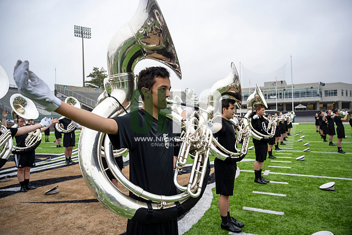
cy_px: 118
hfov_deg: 73.7
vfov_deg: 53.2
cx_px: 176
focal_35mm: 24
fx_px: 235
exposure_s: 1/200
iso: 320
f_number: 4
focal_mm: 24
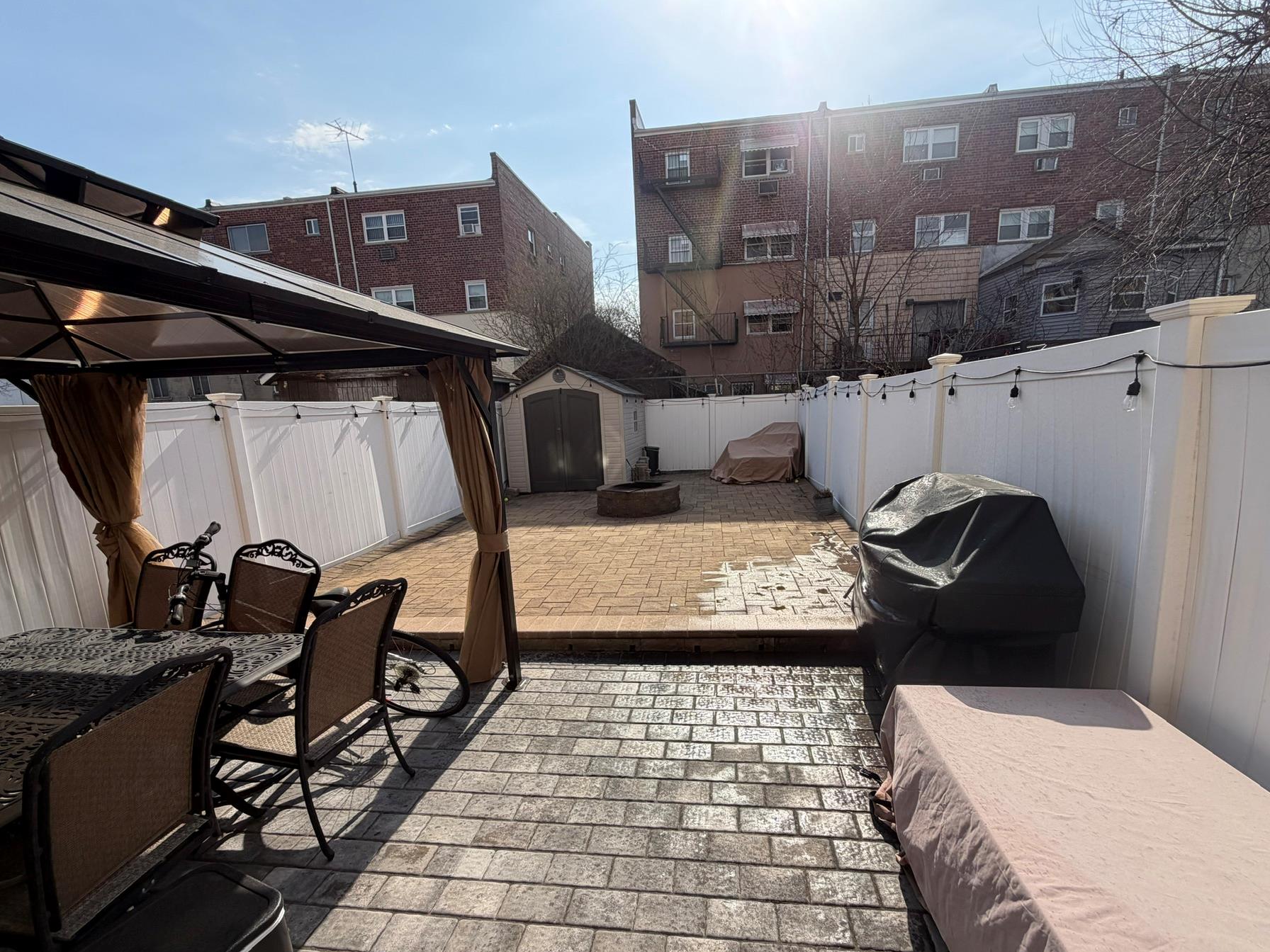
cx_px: 658
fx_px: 587
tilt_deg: -12.2
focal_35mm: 16
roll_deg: +2.3
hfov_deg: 94.5
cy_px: 520
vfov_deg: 77.9
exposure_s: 1/1105
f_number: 2.2
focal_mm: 2.22
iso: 32
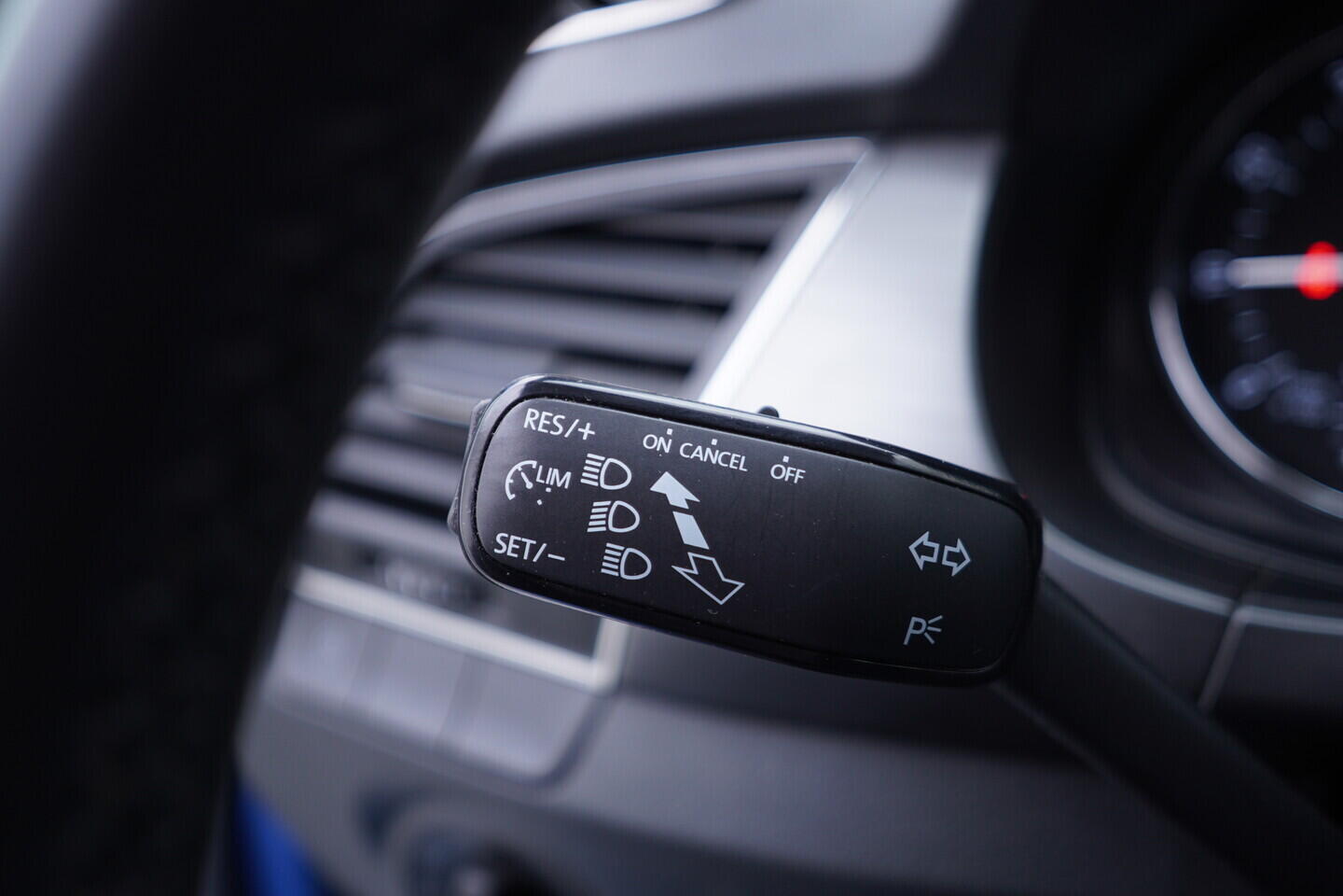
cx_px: 672
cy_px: 448
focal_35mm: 36
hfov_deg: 53.1
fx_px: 1343
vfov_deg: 36.9
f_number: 2.8
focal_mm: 24
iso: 200
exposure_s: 1/40
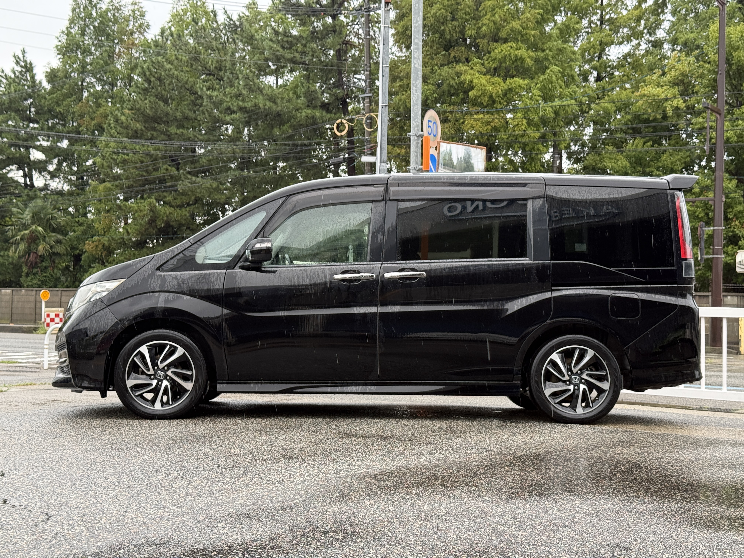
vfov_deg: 30.3
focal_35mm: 48
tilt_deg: +1.7
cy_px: 279
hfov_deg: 39.7
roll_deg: -0.7
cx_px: 372
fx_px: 1032
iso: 64
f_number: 1.78
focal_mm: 6.76
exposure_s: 1/241
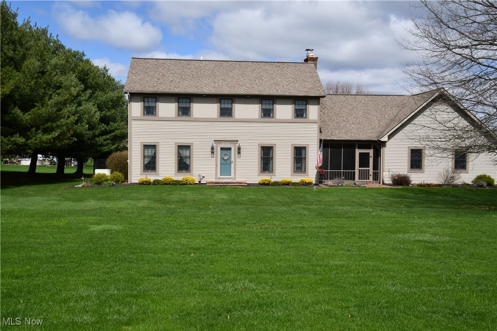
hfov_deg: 49.6
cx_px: 248
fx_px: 538
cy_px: 166
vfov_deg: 34.2
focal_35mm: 39
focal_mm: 26
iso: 250
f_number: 18
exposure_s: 1/250
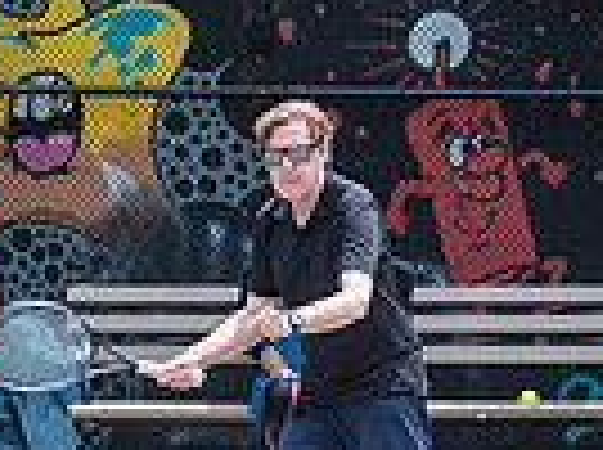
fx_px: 8225
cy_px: 252
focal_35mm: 473
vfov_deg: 3.1
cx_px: 741
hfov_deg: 4.2
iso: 200
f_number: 4.5
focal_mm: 100
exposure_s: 1/1000
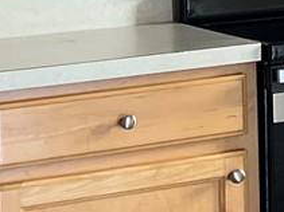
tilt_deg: +0.9
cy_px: -196
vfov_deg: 7.3
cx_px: 968
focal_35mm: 197
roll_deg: +2.5
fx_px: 1615
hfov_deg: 8.0
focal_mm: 5.1
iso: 200
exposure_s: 1/60
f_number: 1.6
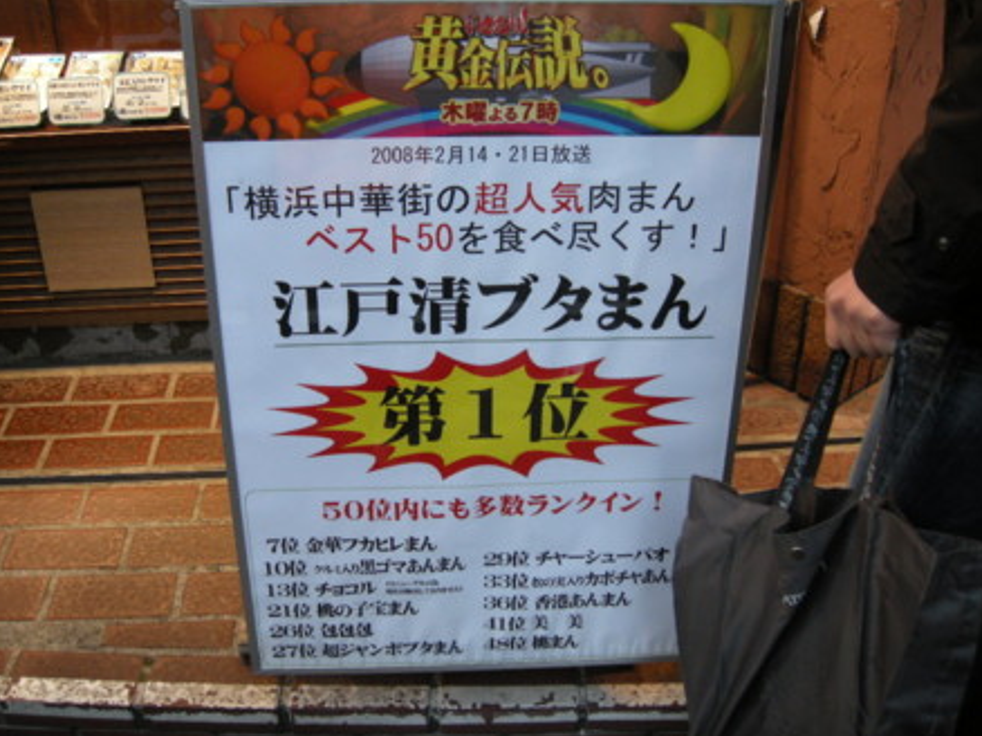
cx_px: 493
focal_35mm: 36
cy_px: 377
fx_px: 1021
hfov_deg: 51.4
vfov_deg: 39.6
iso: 197
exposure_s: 1/62.7
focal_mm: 7.5
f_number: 2.7
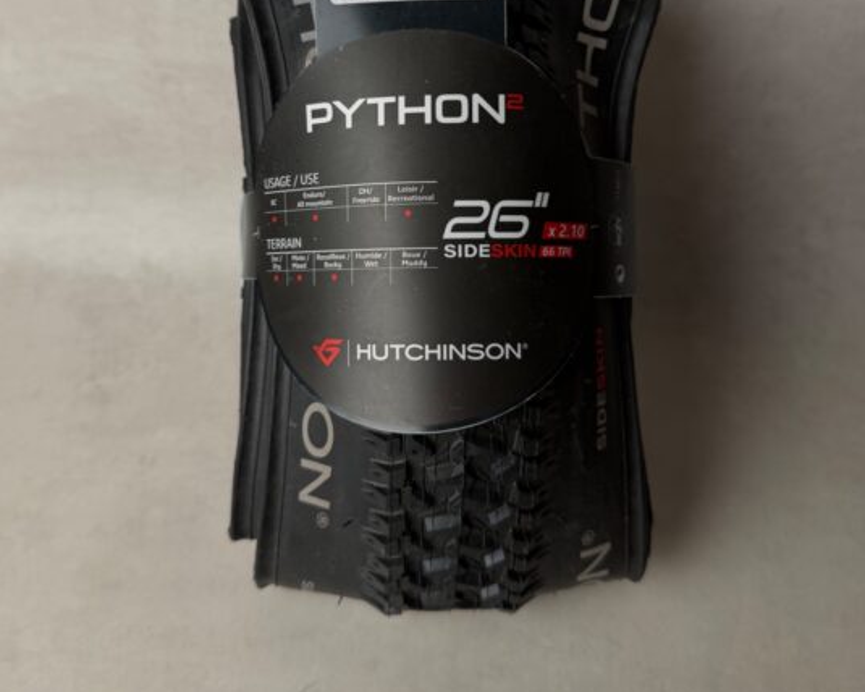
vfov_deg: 41.6
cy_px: 222
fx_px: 896
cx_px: 419
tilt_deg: -46.3
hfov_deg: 51.5
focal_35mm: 35
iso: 64
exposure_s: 1/100
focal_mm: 6.76
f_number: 1.78
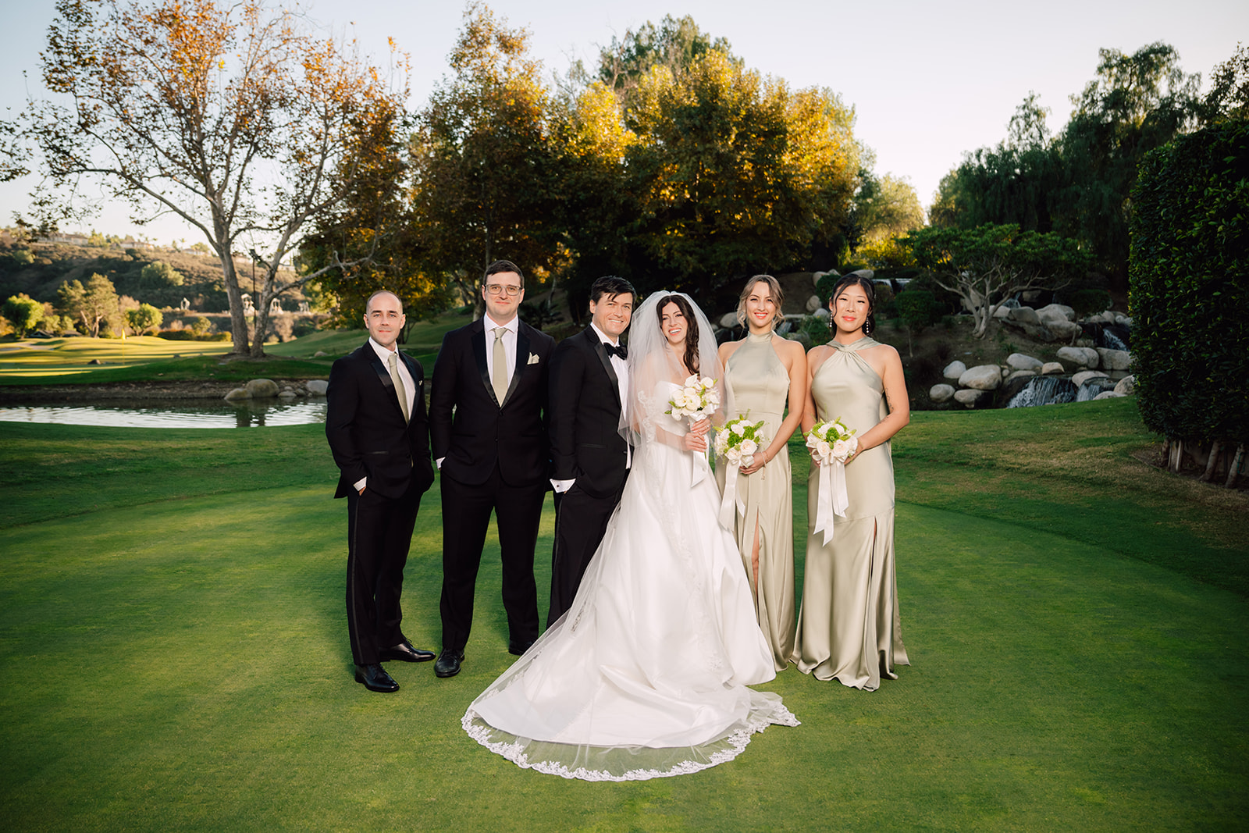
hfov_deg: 65.5
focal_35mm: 28
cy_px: 416
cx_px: 624
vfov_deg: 46.4
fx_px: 971
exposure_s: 1/800
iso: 200
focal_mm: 28
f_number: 2.8
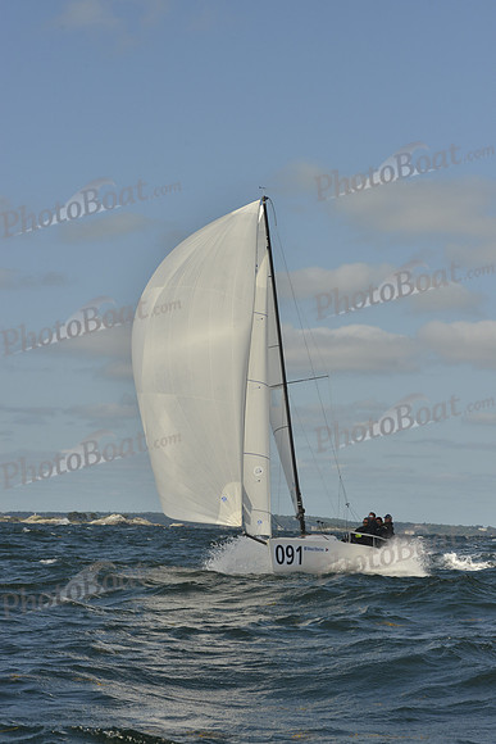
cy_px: 372
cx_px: 248
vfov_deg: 22.6
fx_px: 1859
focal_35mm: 90
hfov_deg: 15.2
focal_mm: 90
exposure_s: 1/1600
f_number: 11
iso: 400
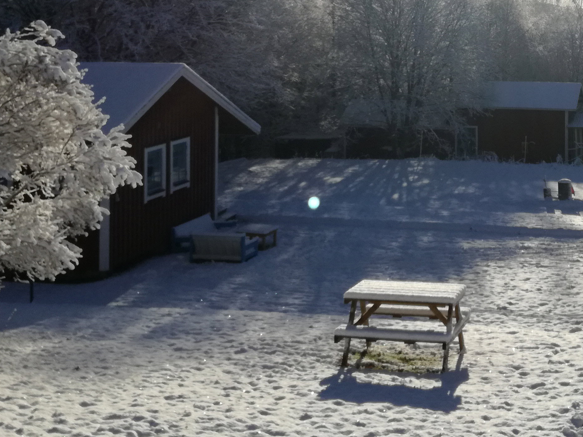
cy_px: 11
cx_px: 429
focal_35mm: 60
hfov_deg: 31.7
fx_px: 1011
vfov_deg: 23.5
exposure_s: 1/2494
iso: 50
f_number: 2
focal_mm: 3.79
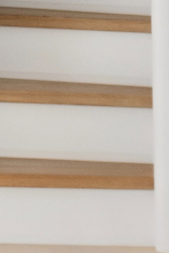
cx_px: 246
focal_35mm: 188
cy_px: -110
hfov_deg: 7.2
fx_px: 1326
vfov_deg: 10.6
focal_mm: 27
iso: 500
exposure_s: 1/30
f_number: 8
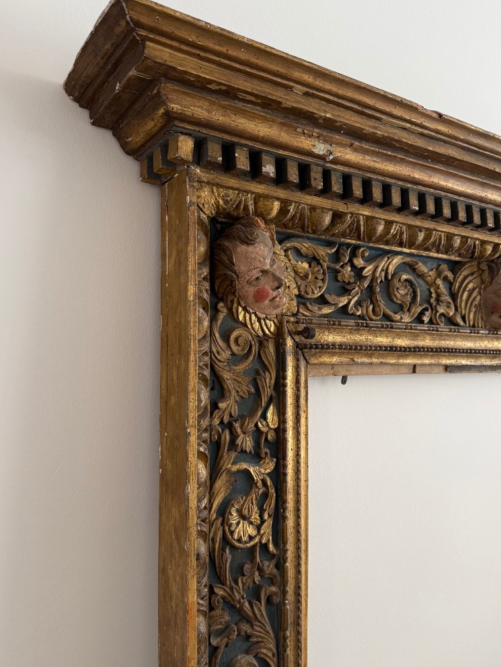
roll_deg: -2.3
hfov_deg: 48.2
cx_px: 232
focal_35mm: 29
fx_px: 560
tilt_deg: -1.4
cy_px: 347
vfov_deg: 61.6
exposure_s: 1/80
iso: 200
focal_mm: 6.76
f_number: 1.78
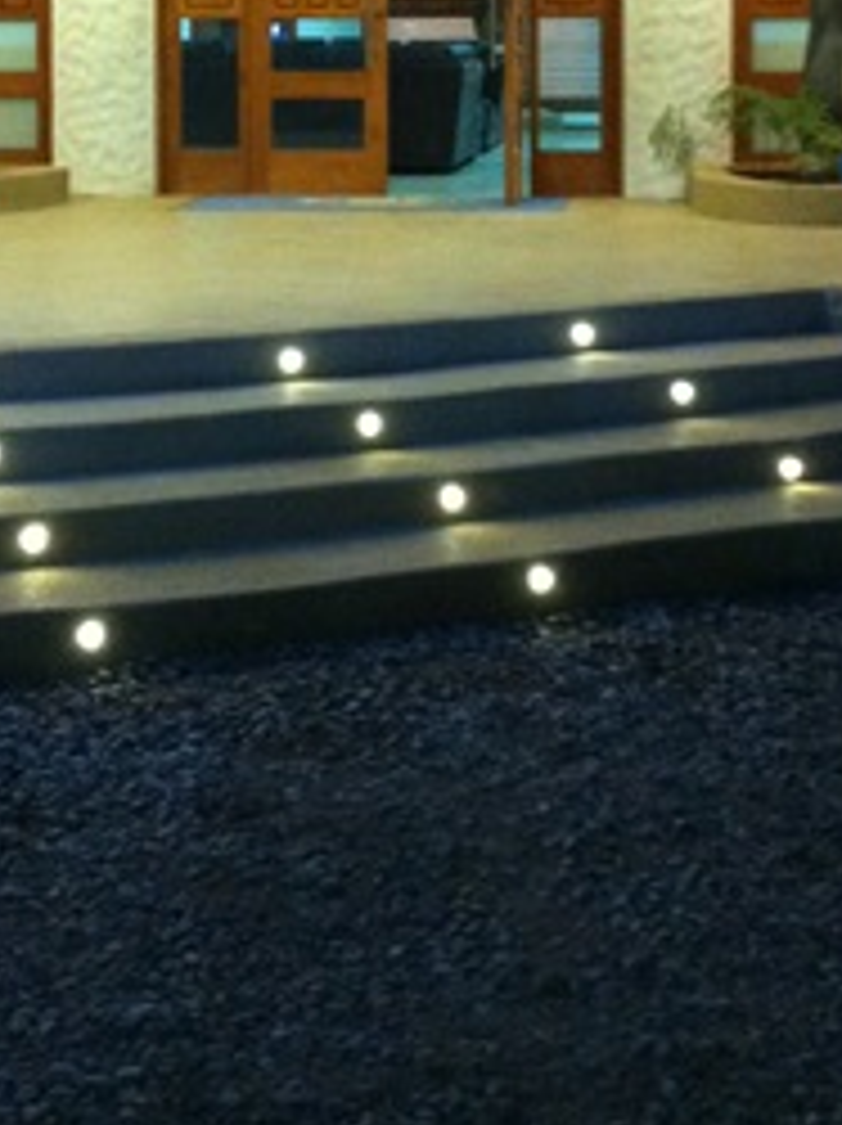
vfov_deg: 22.7
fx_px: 2729
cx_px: 306
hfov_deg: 17.5
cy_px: 117
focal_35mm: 84
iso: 500
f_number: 2.8
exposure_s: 1/15
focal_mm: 3.85
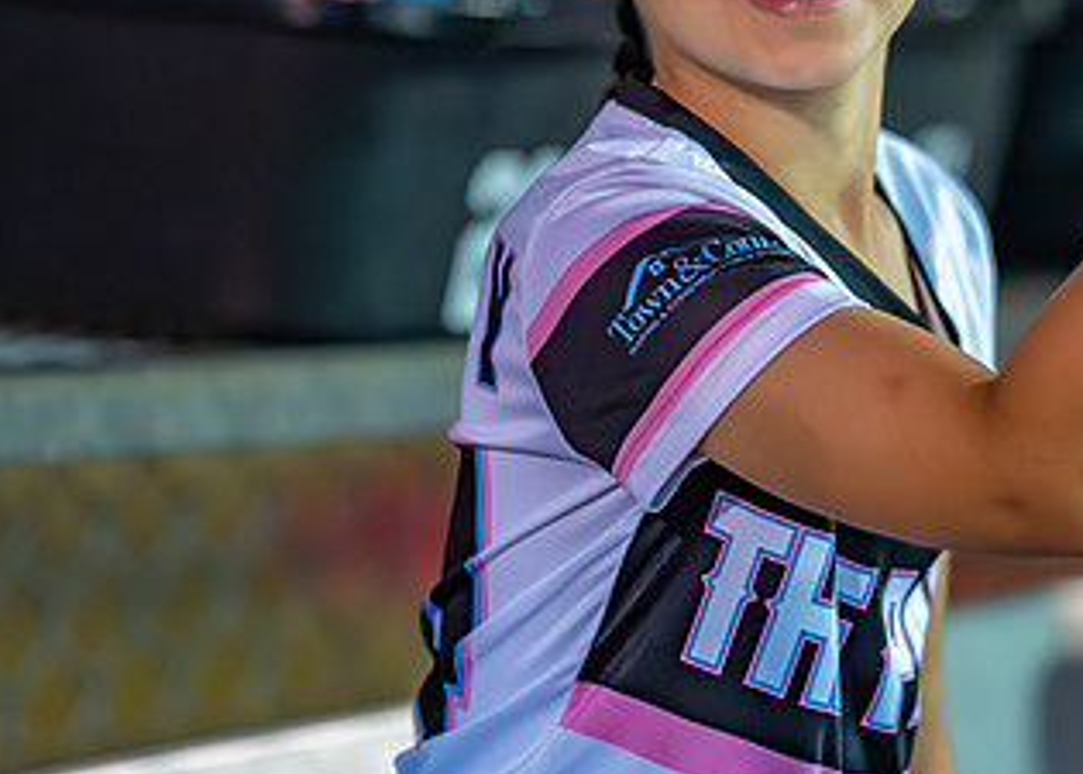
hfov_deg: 7.6
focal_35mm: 265
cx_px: 853
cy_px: 131
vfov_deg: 5.4
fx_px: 8151
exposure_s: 1/1000
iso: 6400
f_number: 1.8
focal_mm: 135
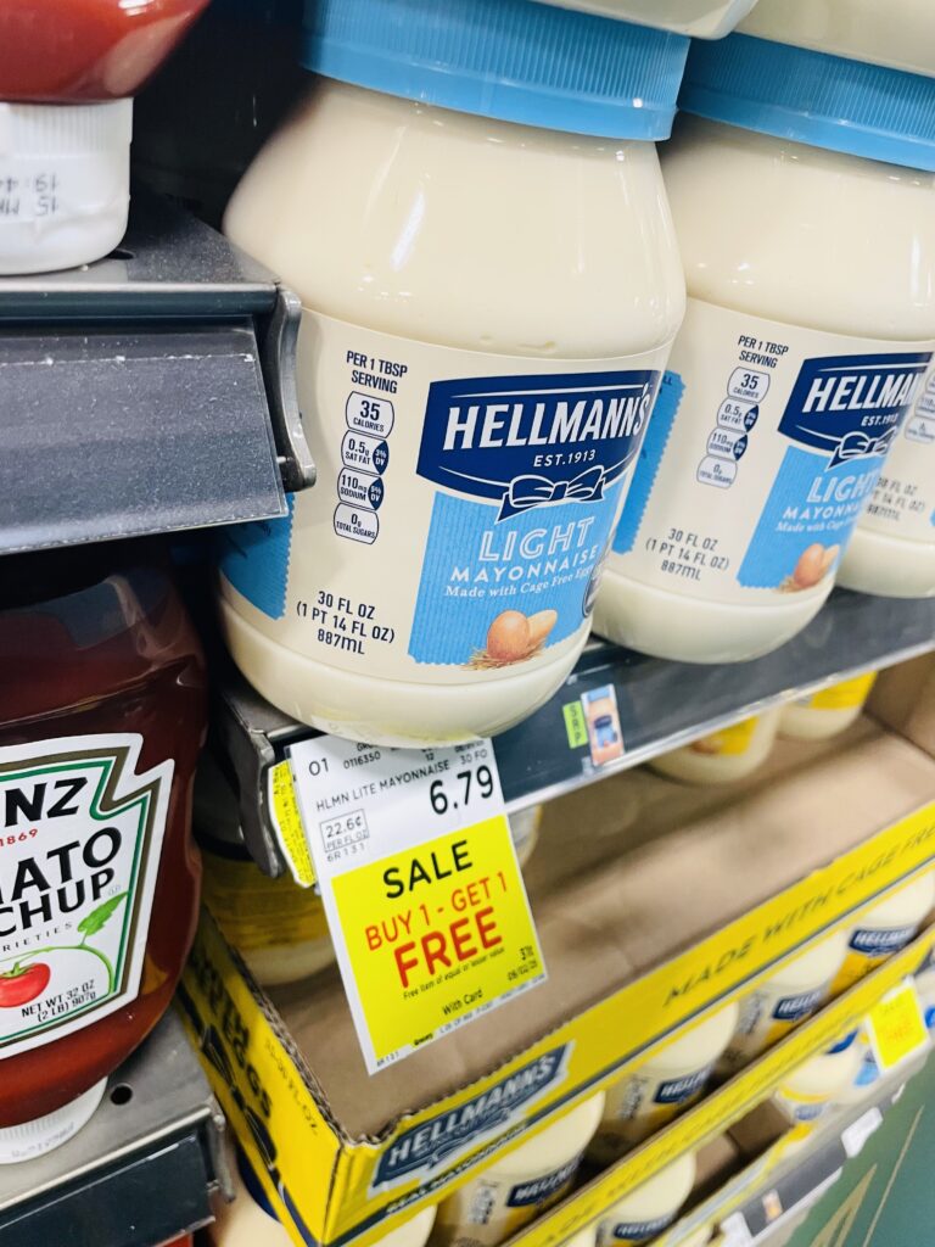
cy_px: 624
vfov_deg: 67.3
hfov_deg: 53.1
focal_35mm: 26
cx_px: 468
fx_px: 936
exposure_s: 1/60
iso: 160
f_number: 1.6
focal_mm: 4.2
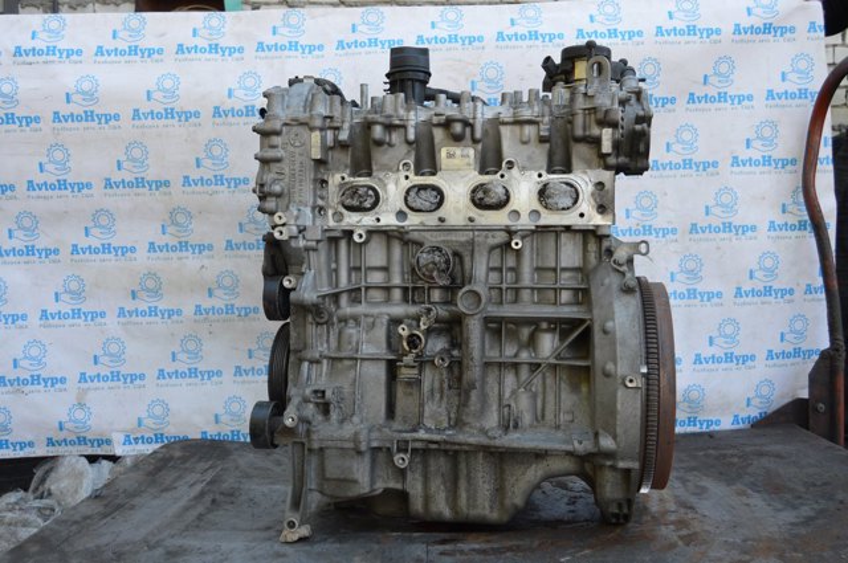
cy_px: 282
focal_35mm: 33
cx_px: 424
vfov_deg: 39.9
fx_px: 776
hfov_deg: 57.3
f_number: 5.6
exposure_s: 1/125
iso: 220
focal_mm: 22
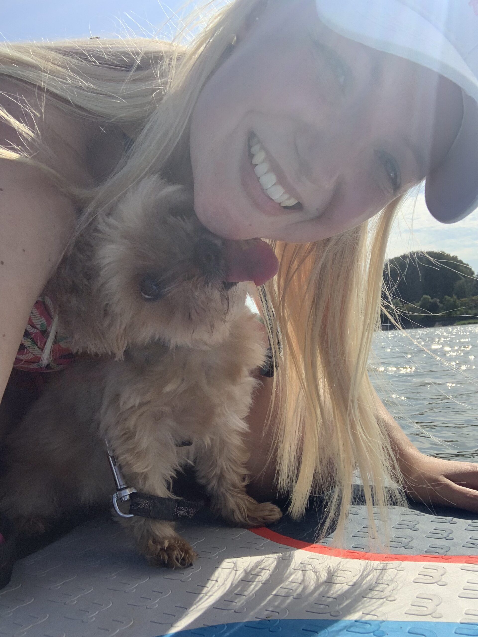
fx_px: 589
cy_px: 318
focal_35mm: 32
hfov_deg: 44.2
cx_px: 239
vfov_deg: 56.8
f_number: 2.2
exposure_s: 1/1658
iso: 16
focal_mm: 2.87
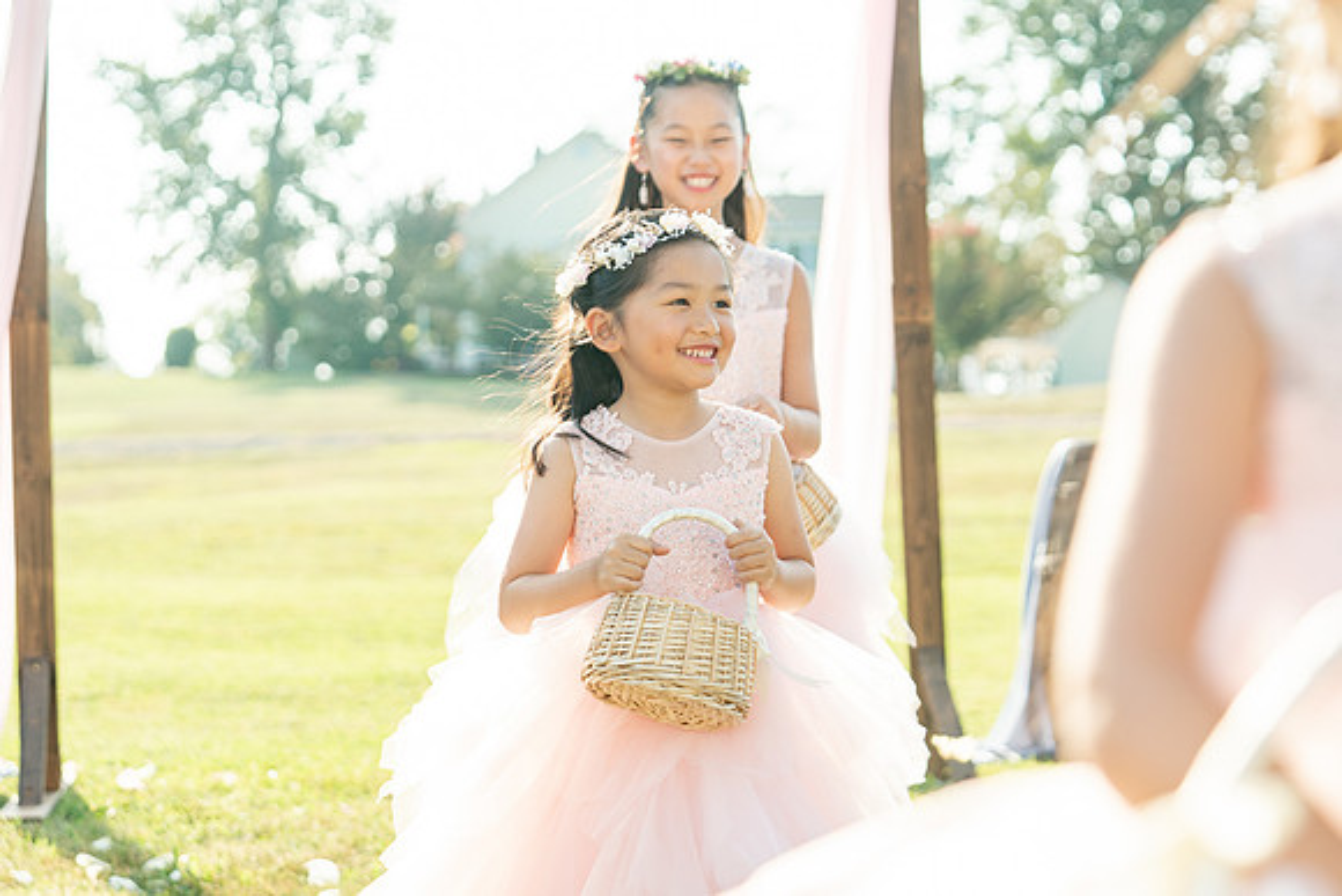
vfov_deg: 14.3
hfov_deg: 21.2
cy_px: 502
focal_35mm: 96
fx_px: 3574
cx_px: 553
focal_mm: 70
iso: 100
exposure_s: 1/250
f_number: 4
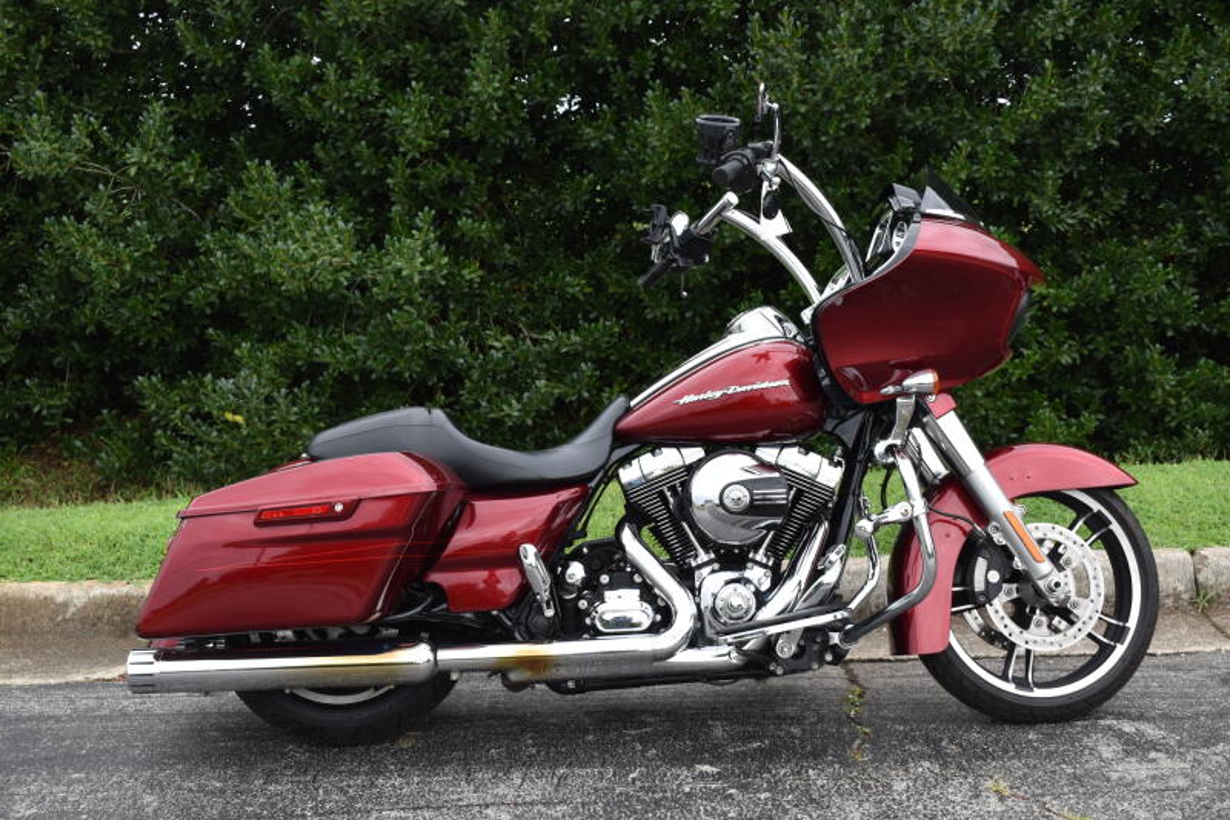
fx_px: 1588
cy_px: 410
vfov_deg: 28.9
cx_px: 615
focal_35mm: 46
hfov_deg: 42.3
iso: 200
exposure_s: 1/250
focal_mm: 31
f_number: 7.1
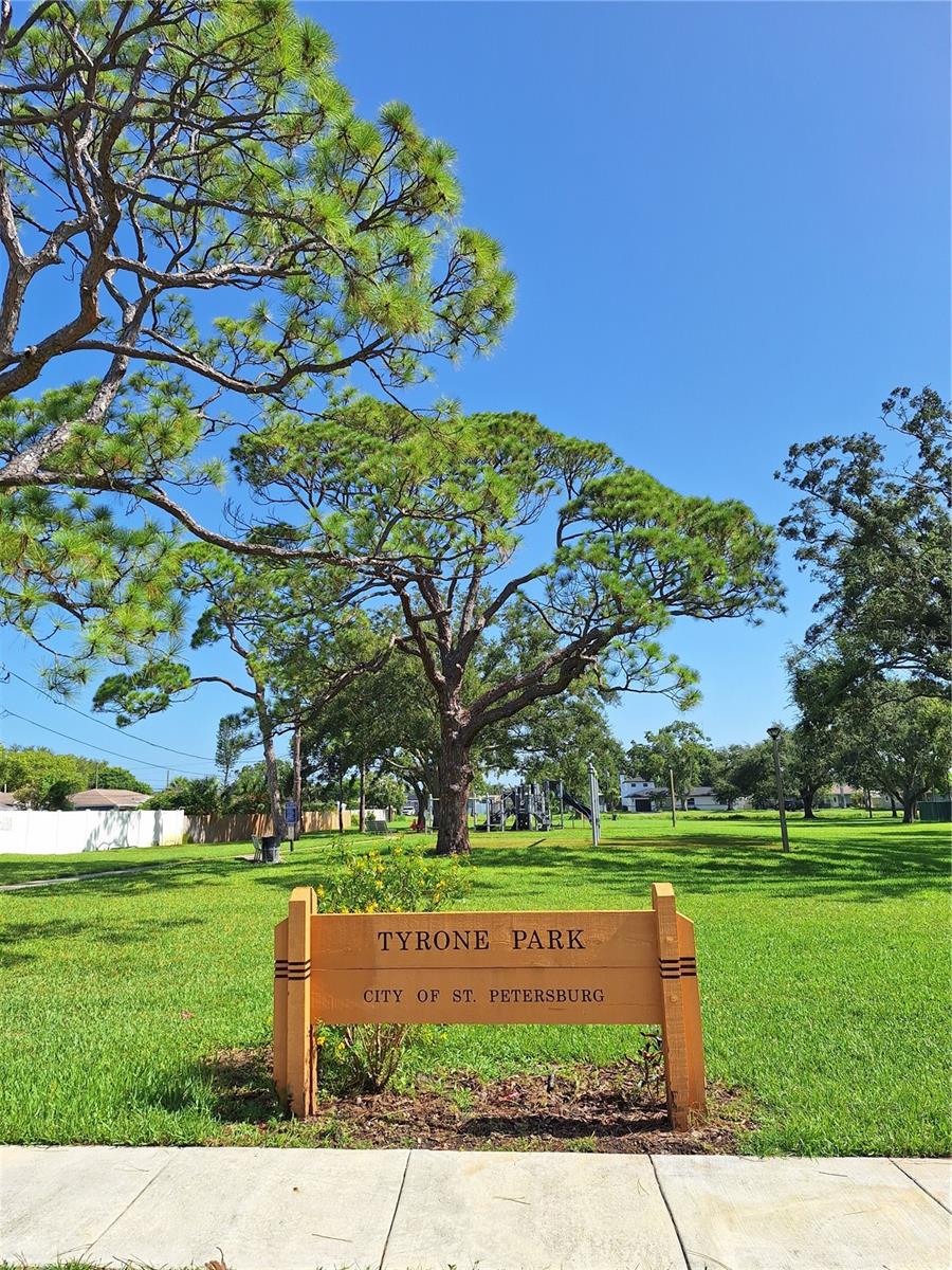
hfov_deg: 58.9
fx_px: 843
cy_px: 635
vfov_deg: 73.9
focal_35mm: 23
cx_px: 476
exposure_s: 1/2625
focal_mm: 5.54
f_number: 1.8
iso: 40
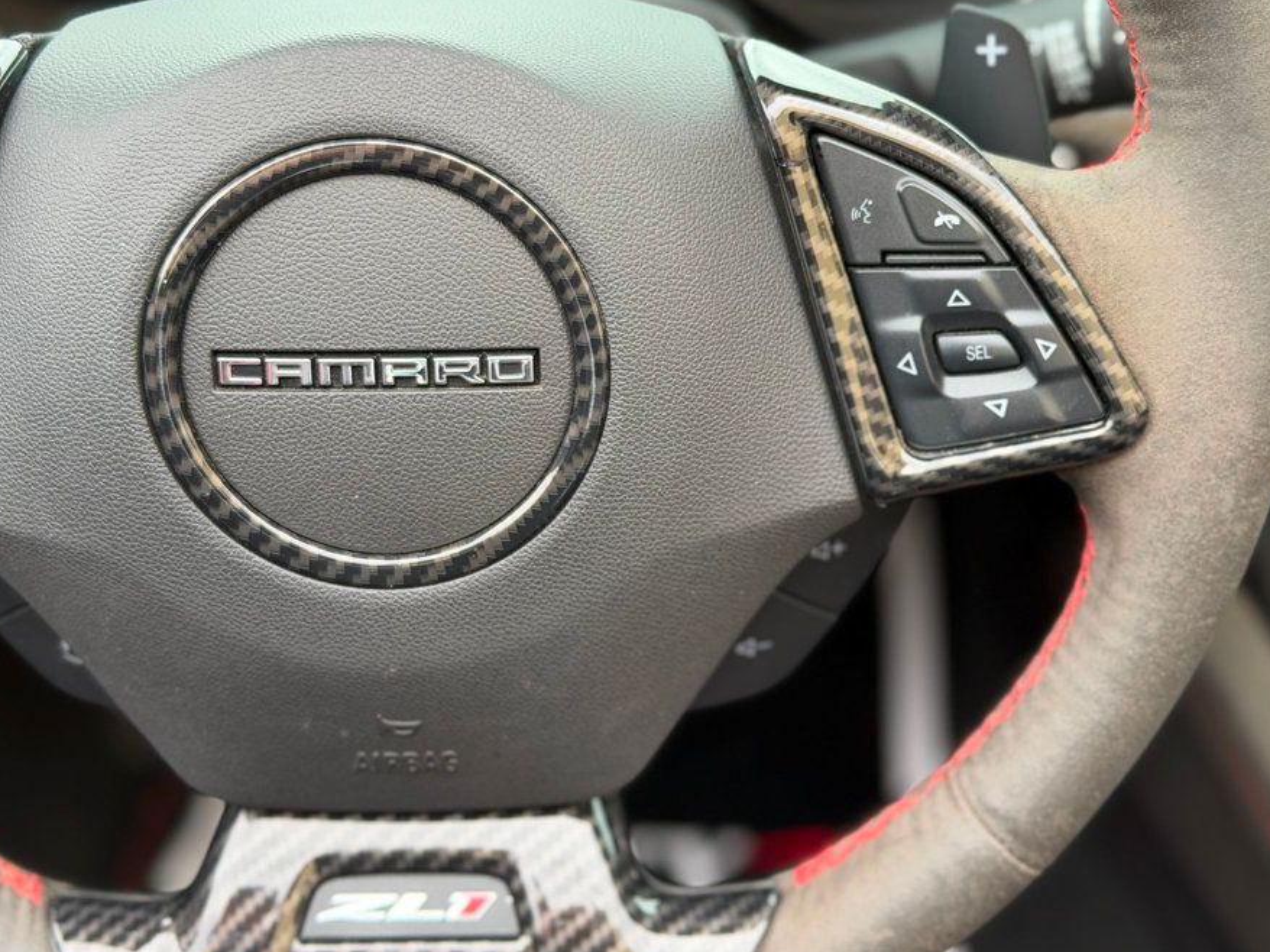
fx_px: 2054
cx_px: 729
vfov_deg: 26.1
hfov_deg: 34.3
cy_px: 411
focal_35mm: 56
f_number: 1.78
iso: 50
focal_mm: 6.76
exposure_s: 1/136
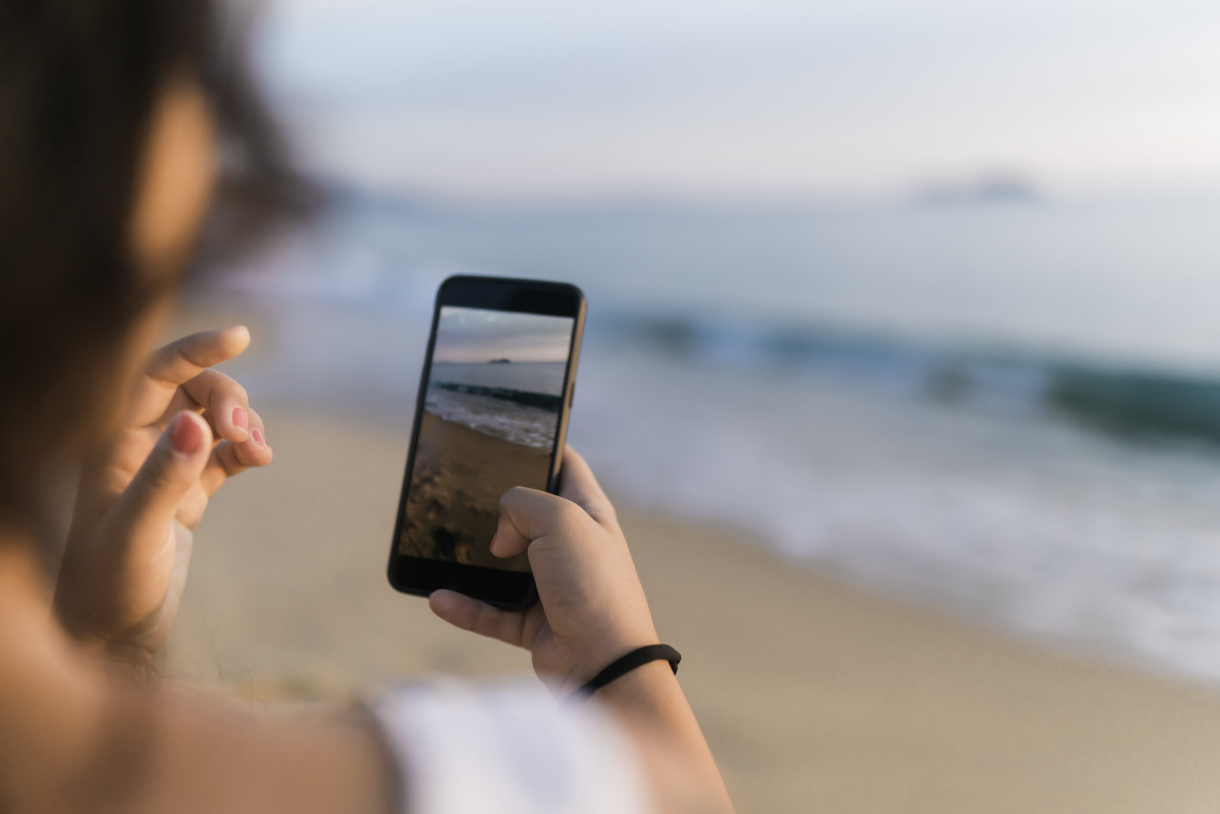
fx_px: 1186
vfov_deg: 37.9
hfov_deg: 54.4
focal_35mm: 35
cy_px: 407
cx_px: 610
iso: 400
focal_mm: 35
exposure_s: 1/2500
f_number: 1.4
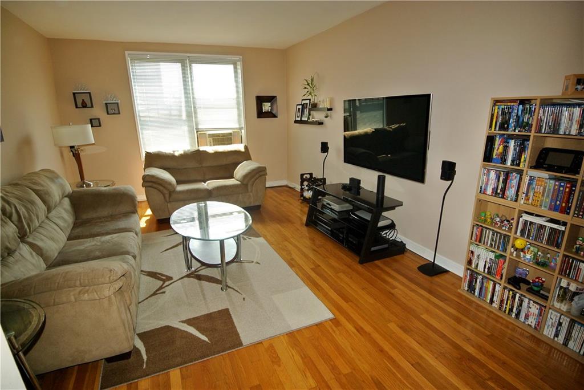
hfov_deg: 90.0
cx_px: 292
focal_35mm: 18
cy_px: 195
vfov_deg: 67.5
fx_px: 292
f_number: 3.5
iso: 140
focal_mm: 6.7
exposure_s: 1/60
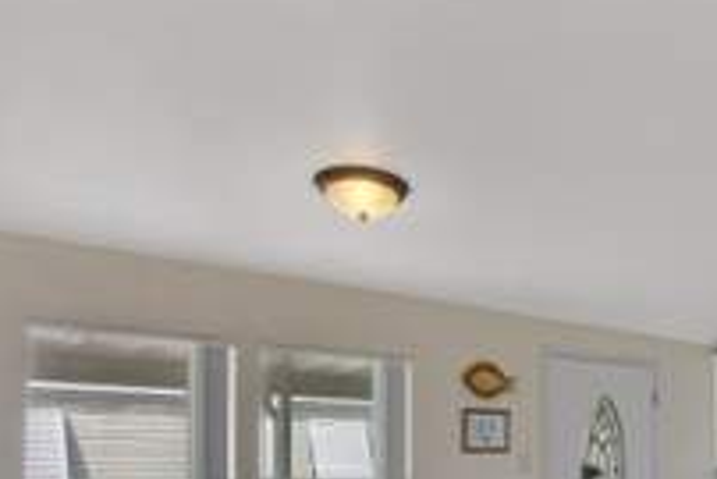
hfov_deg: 41.1
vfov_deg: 31.9
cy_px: 458
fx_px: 781
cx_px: 760
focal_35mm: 39
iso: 320
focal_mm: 11
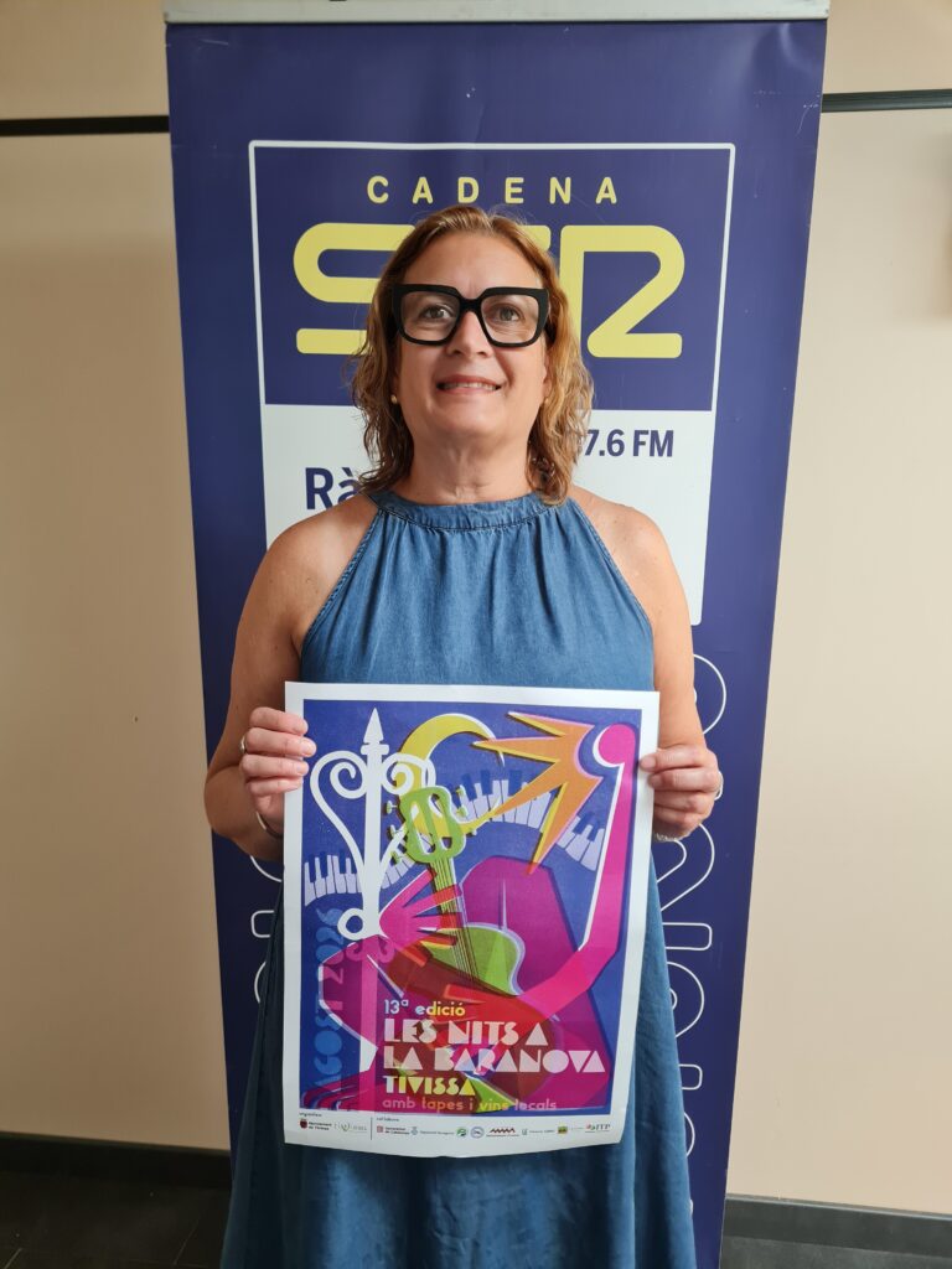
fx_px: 953
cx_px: 476
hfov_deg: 53.1
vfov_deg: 67.3
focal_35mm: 26
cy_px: 634
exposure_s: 1/100
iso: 320
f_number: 1.8
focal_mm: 5.4
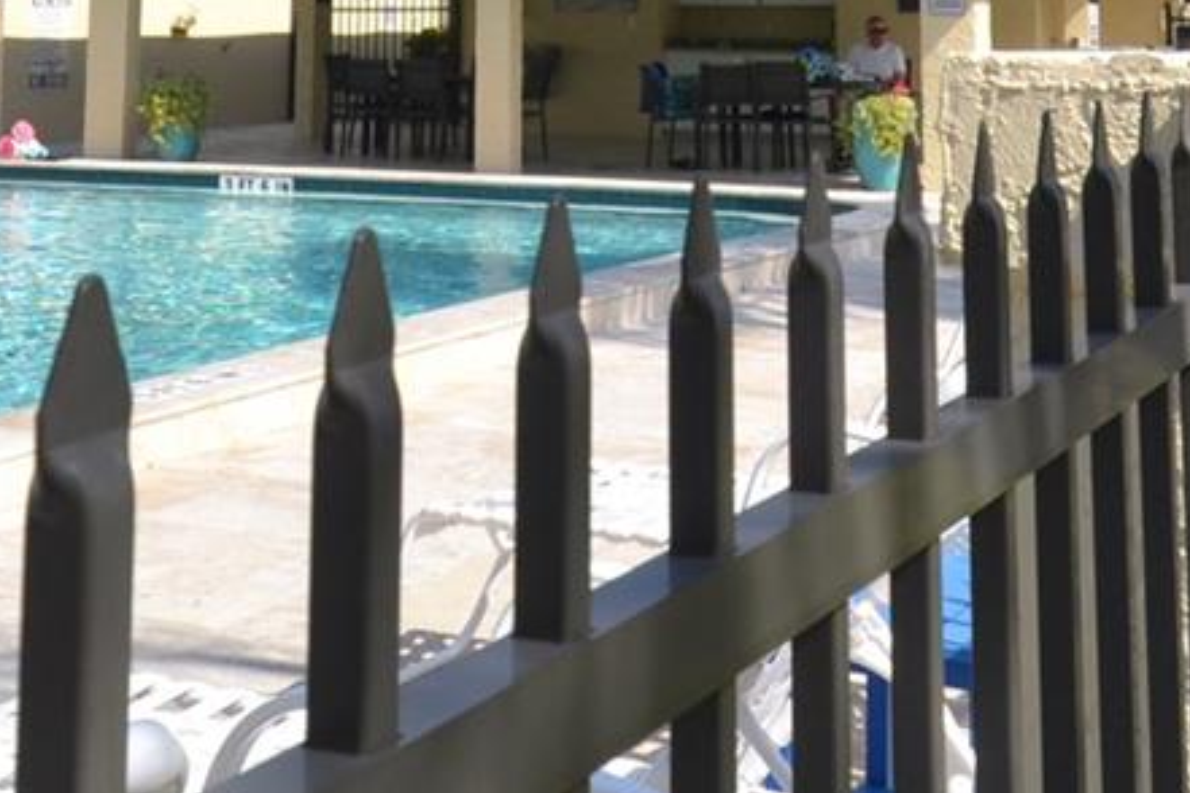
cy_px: -380
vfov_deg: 17.4
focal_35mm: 71
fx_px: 2341
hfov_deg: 28.5
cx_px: 594
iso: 100
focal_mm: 13
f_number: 7.1
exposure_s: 1/250
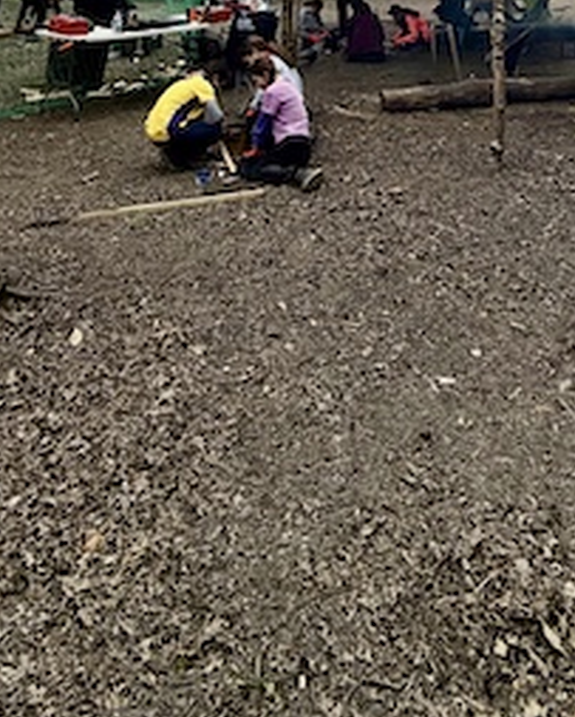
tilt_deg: +8.0
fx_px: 764
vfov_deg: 36.3
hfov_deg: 40.7
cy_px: -180
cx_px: 382
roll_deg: -1.4
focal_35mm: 36
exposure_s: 1/574
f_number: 2.2
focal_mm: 2.22
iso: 40
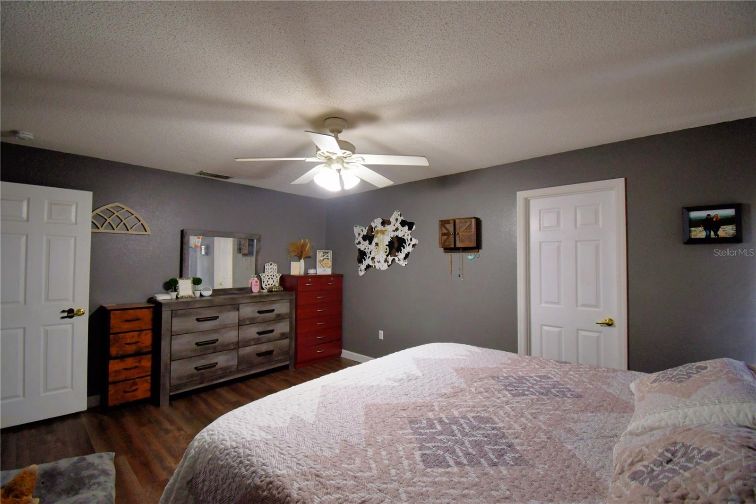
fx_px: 315
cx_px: 378
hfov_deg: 100.4
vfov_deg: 77.3
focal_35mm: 15
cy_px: 252
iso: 720
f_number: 4.5
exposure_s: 1/30
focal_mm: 10
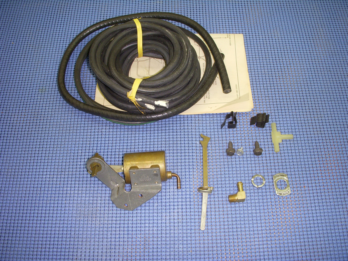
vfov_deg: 37.7
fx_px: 382
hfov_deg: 49.0
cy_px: 130
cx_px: 174
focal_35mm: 38
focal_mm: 6.3
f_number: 3.3
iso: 100
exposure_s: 1/30
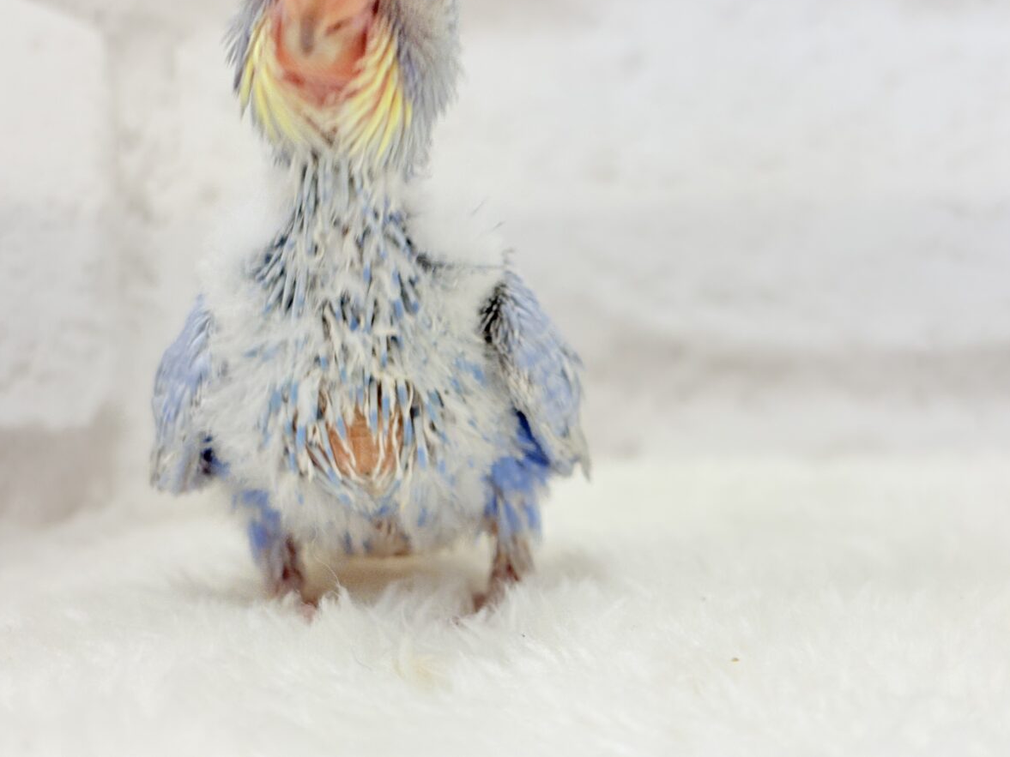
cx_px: 507
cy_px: 373
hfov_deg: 36.2
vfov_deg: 27.5
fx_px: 1547
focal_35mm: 53
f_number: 1.6
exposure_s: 1/100
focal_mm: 5.96
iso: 100
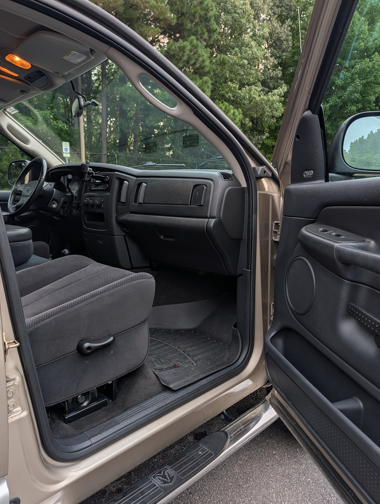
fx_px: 350
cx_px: 190
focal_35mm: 24
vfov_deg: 71.5
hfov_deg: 56.9
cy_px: 252
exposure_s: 1/179
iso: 16
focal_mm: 6.9
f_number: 1.68
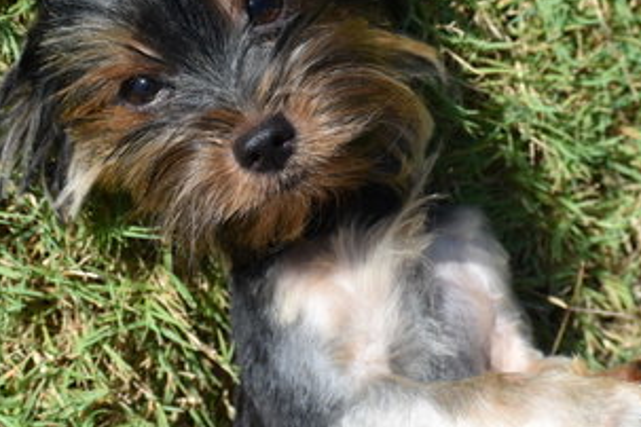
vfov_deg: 7.9
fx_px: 3080
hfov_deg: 11.9
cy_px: 170
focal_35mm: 173
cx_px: 355
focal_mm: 70
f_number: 6.3
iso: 400
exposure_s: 1/1600
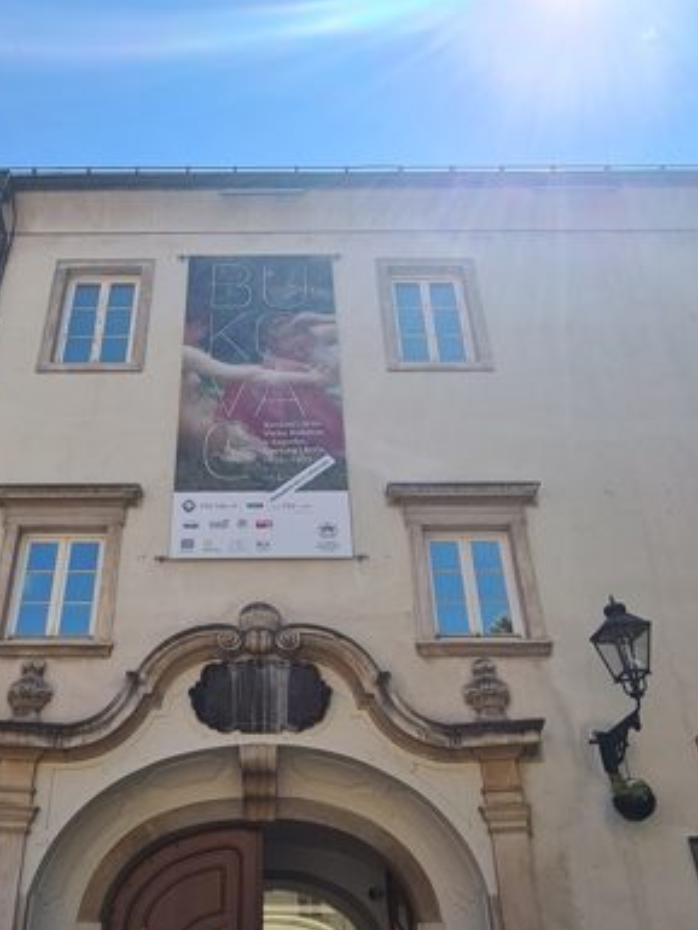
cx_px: 266
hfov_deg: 50.9
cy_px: 575
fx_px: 726
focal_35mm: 27
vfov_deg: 64.5
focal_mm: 2.2
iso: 50
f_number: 2.2
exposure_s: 1/2080
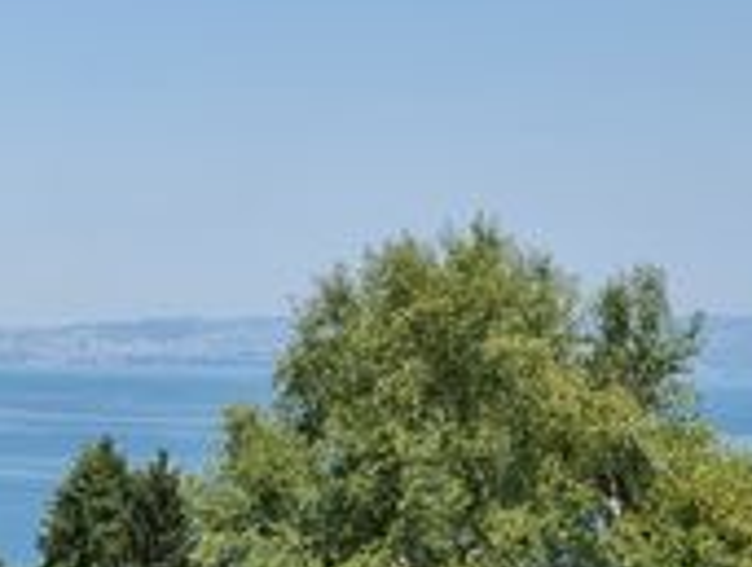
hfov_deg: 19.5
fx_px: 1829
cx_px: -449
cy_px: 409
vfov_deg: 17.6
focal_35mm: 84
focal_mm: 6.7
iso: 50
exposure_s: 1/1216
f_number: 1.8
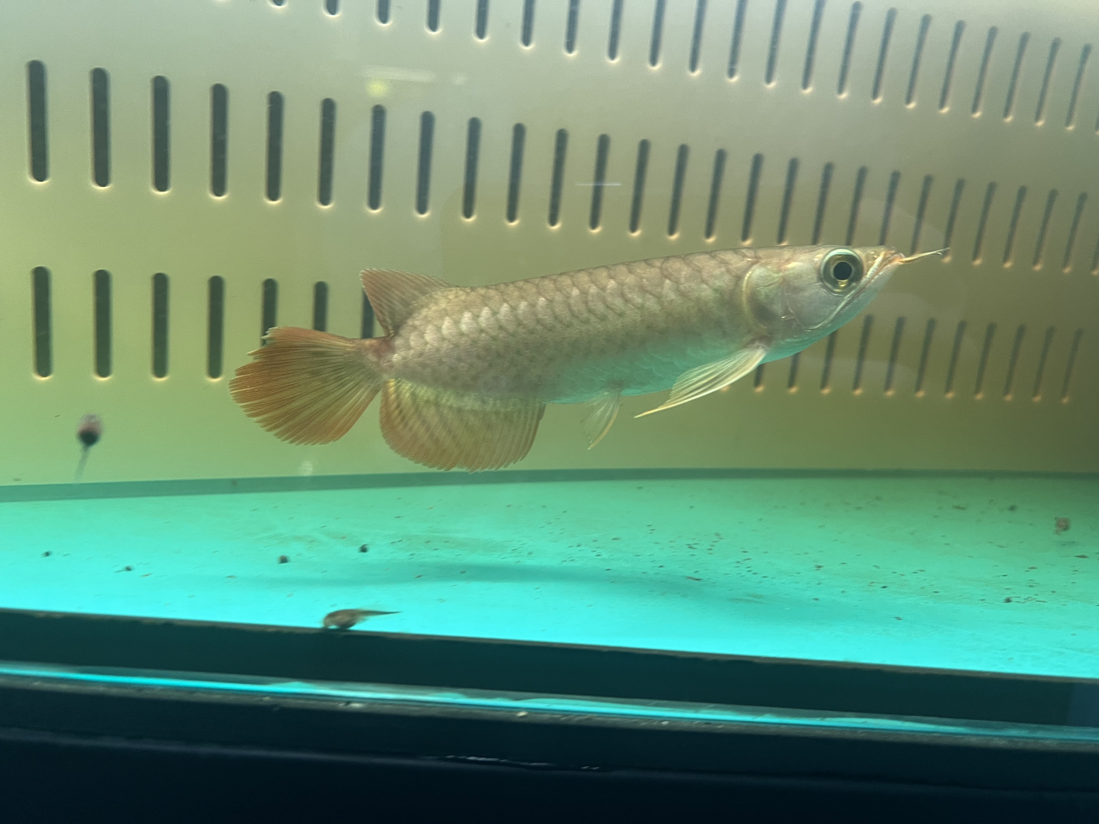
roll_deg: -4.5
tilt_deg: -13.0
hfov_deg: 67.3
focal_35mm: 26
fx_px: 825
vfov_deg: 53.1
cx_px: 550
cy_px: 412
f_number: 1.5
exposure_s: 1/68
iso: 125
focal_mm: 5.7
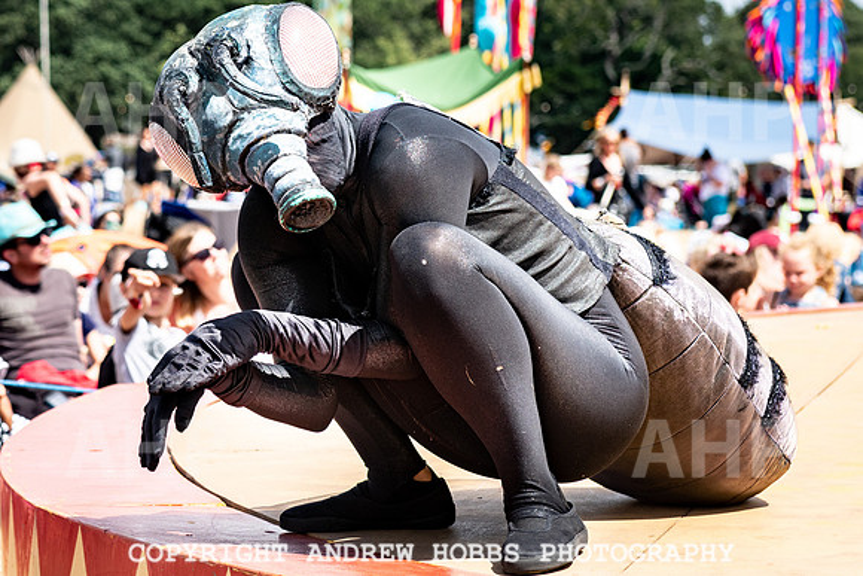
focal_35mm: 135
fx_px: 3232
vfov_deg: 10.2
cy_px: 149
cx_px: 202
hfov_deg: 15.1
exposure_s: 1/1600
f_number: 5.6
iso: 140
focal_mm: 70
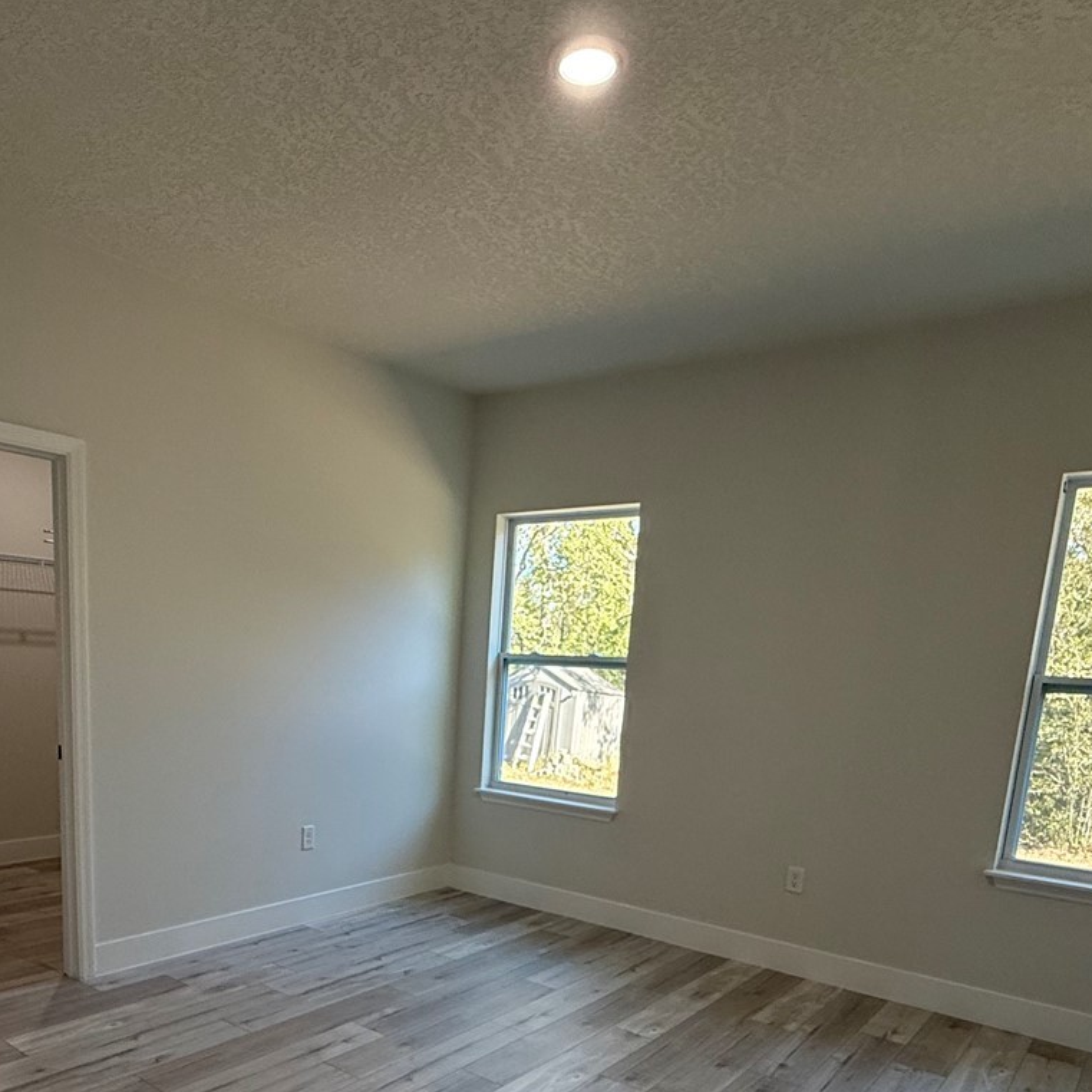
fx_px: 928
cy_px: 829
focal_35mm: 26
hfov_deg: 60.3
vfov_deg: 57.6
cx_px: 423
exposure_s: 1/120
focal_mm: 2.22
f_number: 2.2
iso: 160
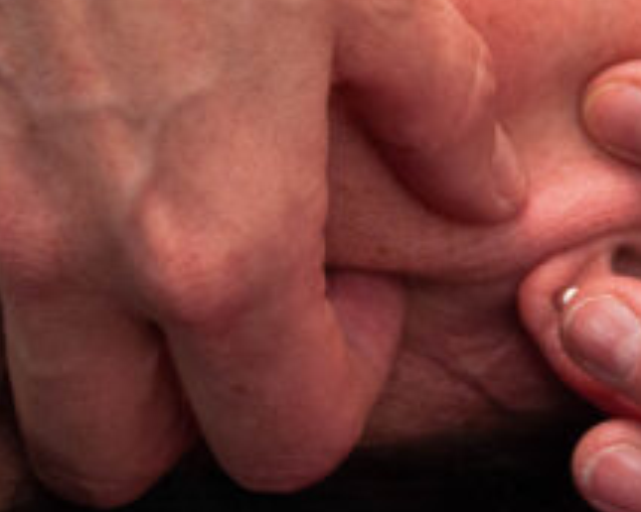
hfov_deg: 6.4
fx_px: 5715
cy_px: 107
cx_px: 659
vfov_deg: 5.1
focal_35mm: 301
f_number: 4.8
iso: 640
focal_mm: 45
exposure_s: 1/200
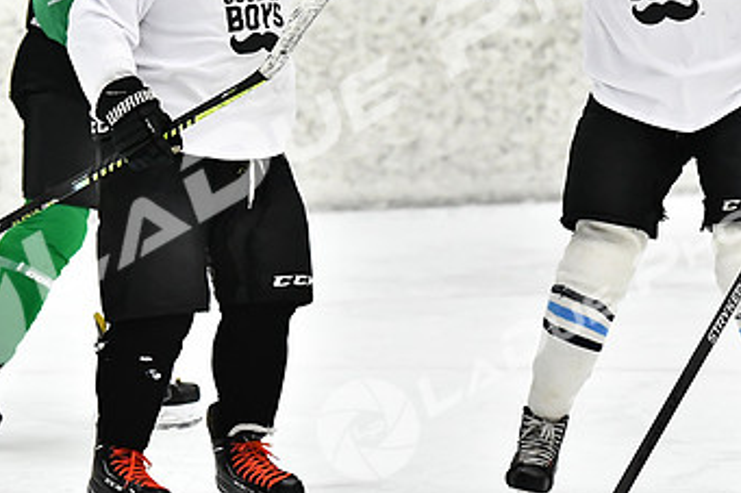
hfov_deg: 6.0
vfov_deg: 4.0
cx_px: 313
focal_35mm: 345
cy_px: 110
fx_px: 7094
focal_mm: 135
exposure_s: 1/1250
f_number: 2.8
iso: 5000
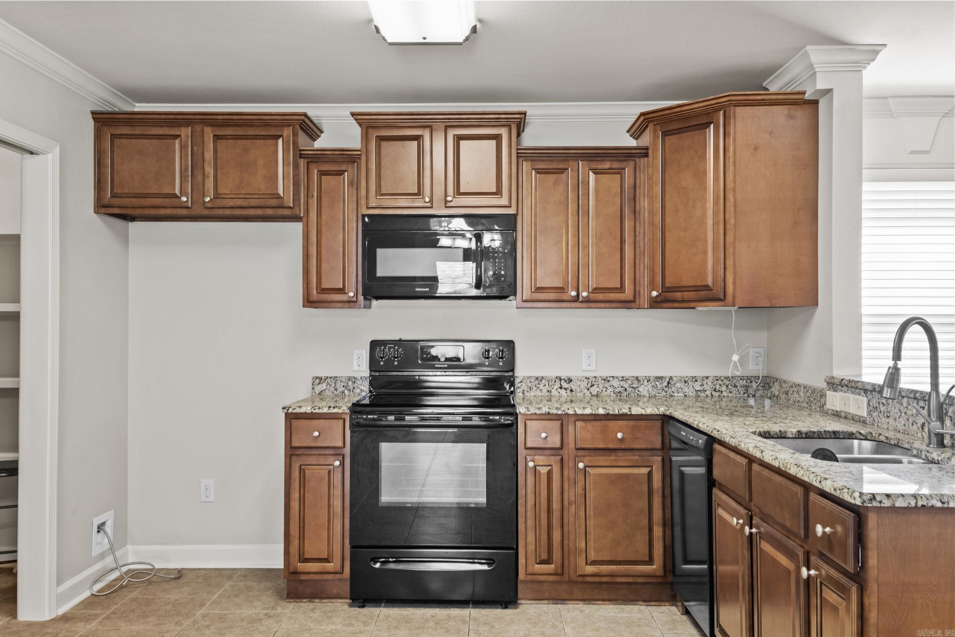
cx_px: 478
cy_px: 318
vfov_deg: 42.3
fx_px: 822
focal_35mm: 31
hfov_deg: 60.3
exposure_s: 1/1.25
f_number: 8
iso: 400
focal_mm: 20.9
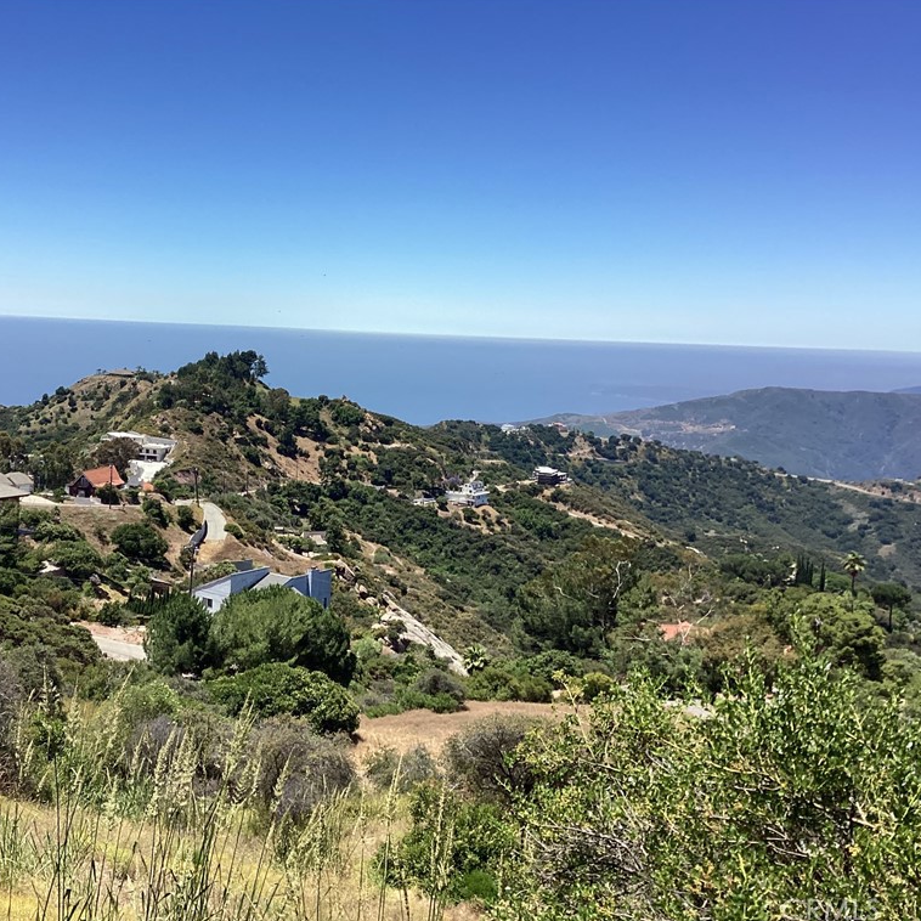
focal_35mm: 37
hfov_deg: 44.4
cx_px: 320
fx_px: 1114
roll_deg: -1.2
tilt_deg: -3.0
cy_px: 460
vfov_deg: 44.9
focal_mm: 3.3
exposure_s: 1/1733
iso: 25
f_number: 2.4
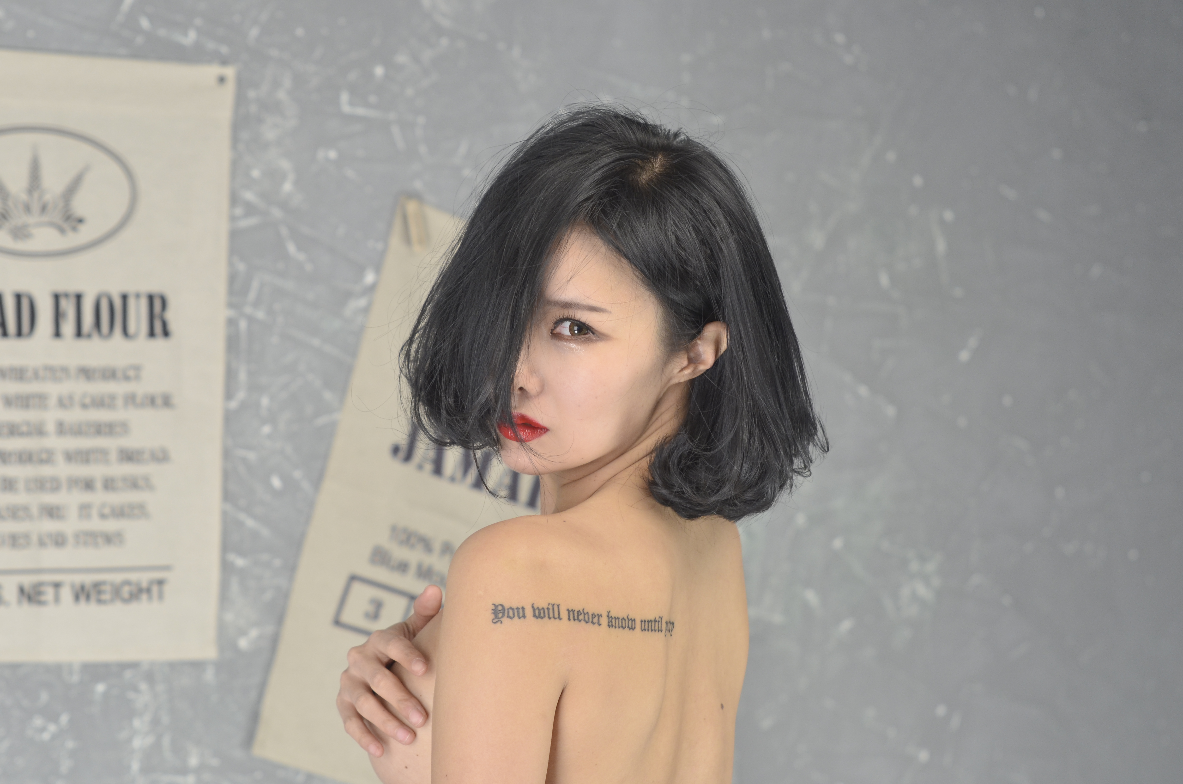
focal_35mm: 105
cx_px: 592
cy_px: 392
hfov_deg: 19.5
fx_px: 3443
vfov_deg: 13.0
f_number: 4
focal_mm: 70
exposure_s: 1/160
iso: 400
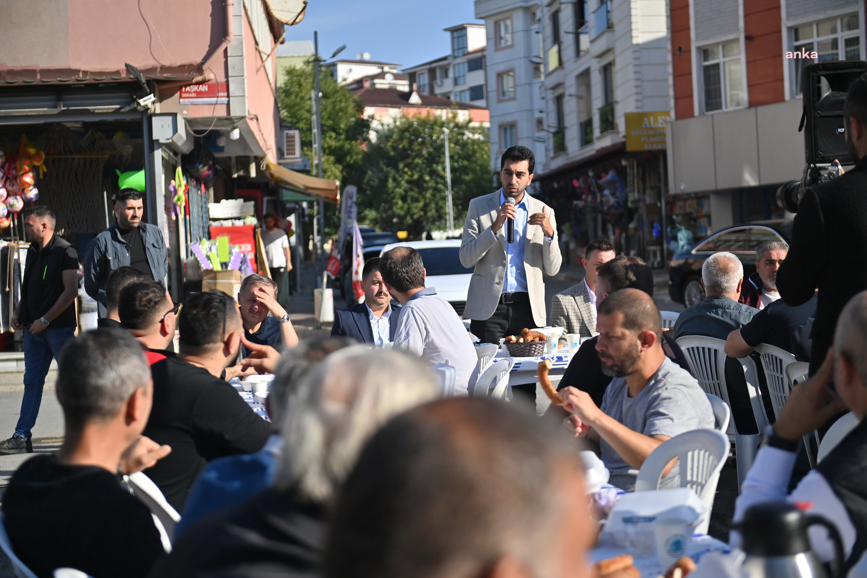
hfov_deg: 34.5
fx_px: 1397
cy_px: 289
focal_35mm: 58
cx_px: 434
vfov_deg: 23.4
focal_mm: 58
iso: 250
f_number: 2.8
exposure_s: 1/8000
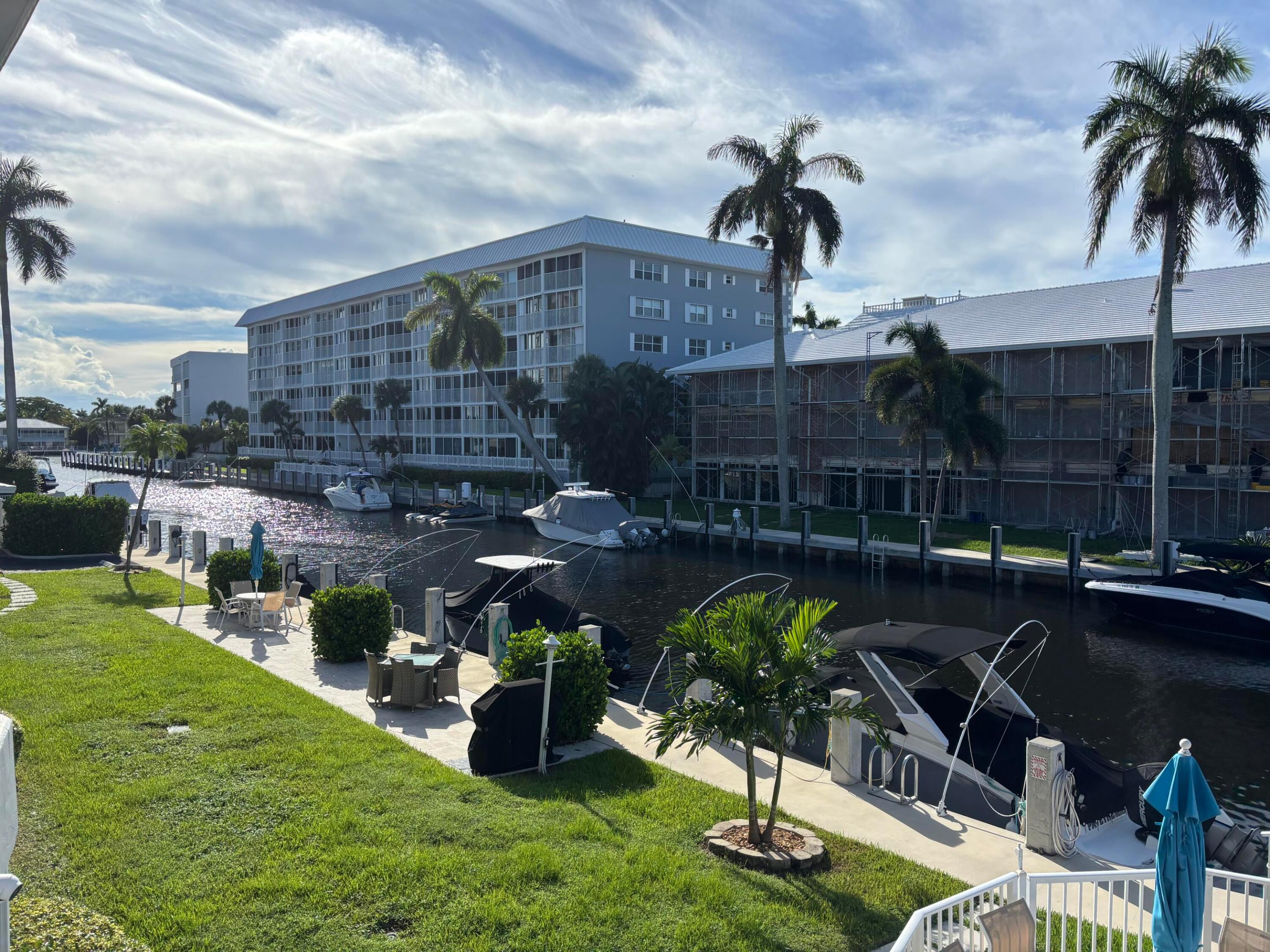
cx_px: 635
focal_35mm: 26
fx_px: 954
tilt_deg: -2.9
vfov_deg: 53.1
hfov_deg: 67.3
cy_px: 476
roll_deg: +0.1
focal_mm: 5.96
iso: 50
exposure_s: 1/4630
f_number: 1.6
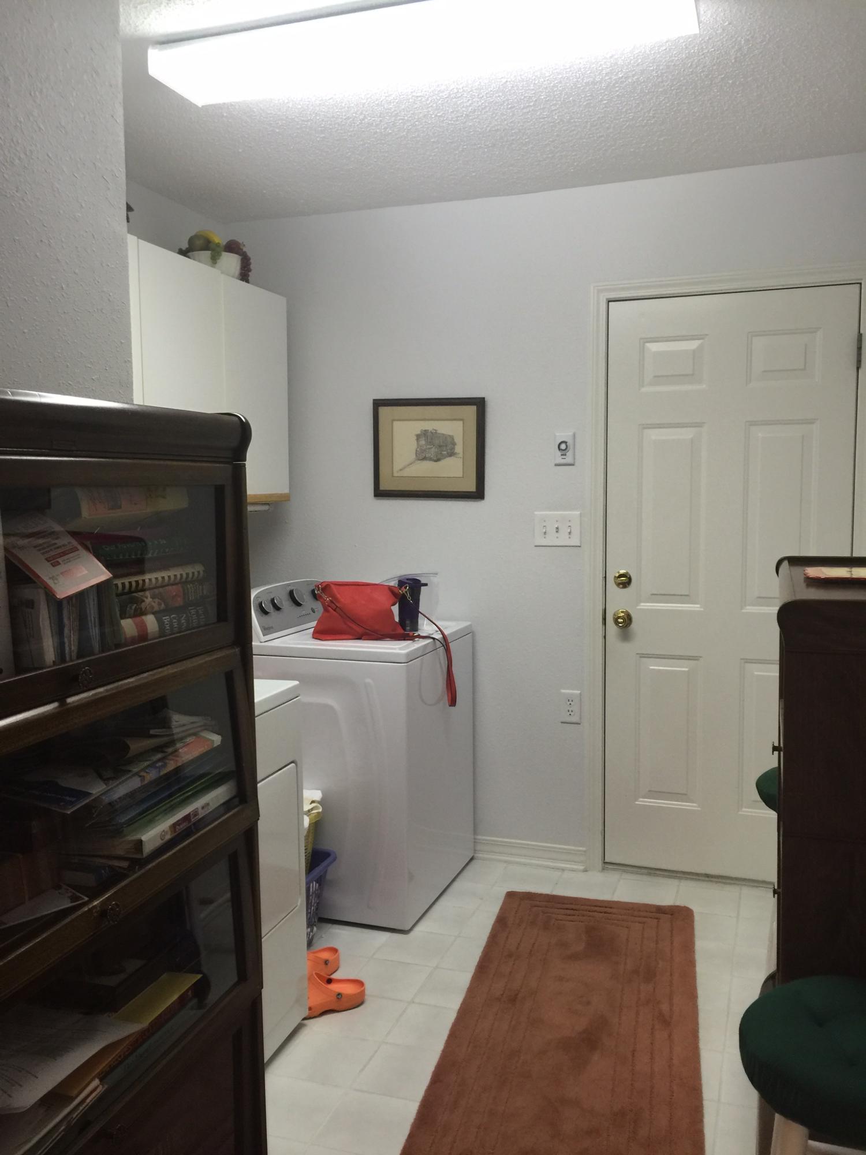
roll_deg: +0.7
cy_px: 578
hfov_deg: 48.2
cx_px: 433
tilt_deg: -3.1
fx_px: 967
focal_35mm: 29
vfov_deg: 61.7
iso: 50
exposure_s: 1/30
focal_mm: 4.15
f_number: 2.2
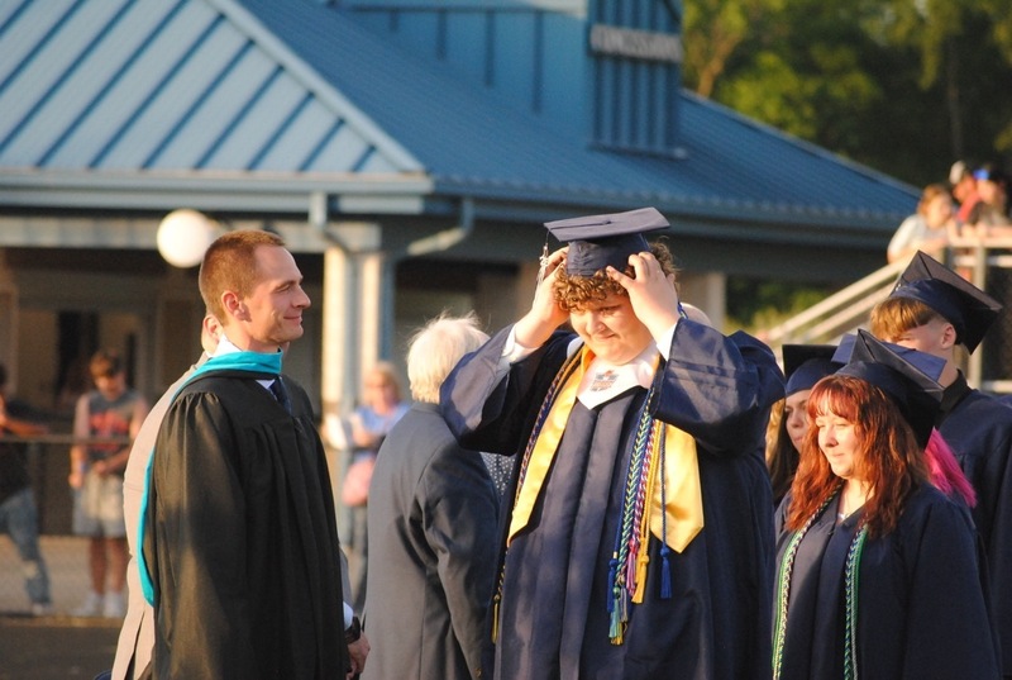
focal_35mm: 300
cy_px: 340
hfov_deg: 6.9
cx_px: 506
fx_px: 8451
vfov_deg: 4.6
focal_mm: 200
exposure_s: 1/500
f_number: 5.6
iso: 900
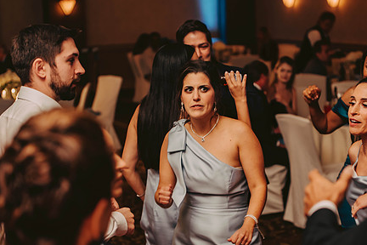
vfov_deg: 14.5
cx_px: 212
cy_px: 156
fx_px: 958
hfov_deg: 21.7
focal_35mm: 94
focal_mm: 70
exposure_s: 1/60
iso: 800
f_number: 2.8
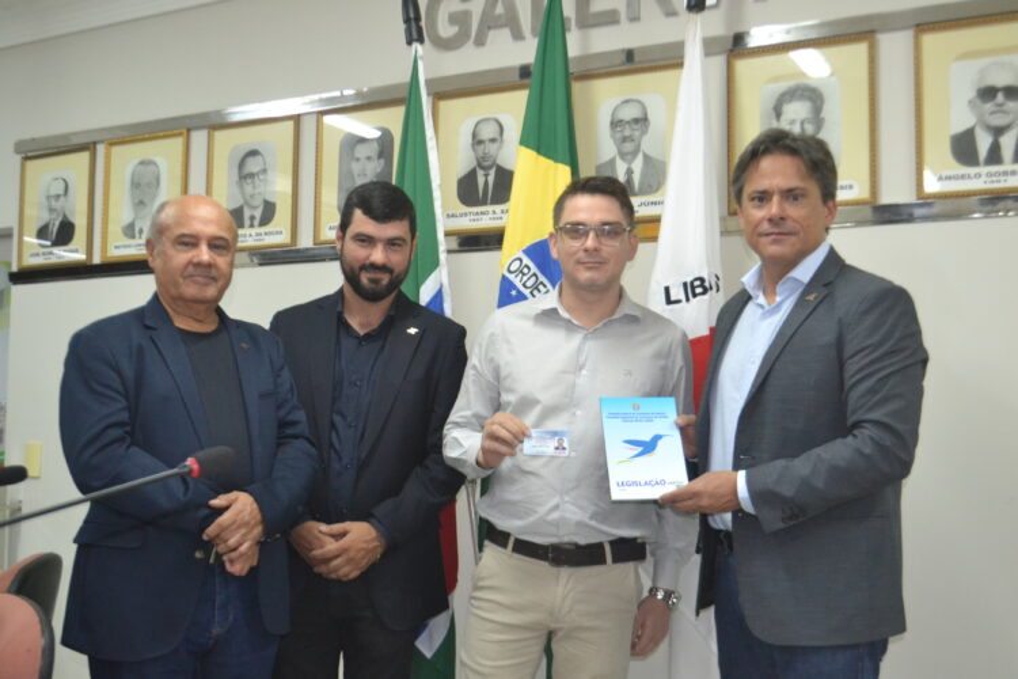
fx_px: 1103
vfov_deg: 34.2
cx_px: 509
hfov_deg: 49.6
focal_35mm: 39
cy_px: 340
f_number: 4.2
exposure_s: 1/60
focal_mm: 26
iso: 2000
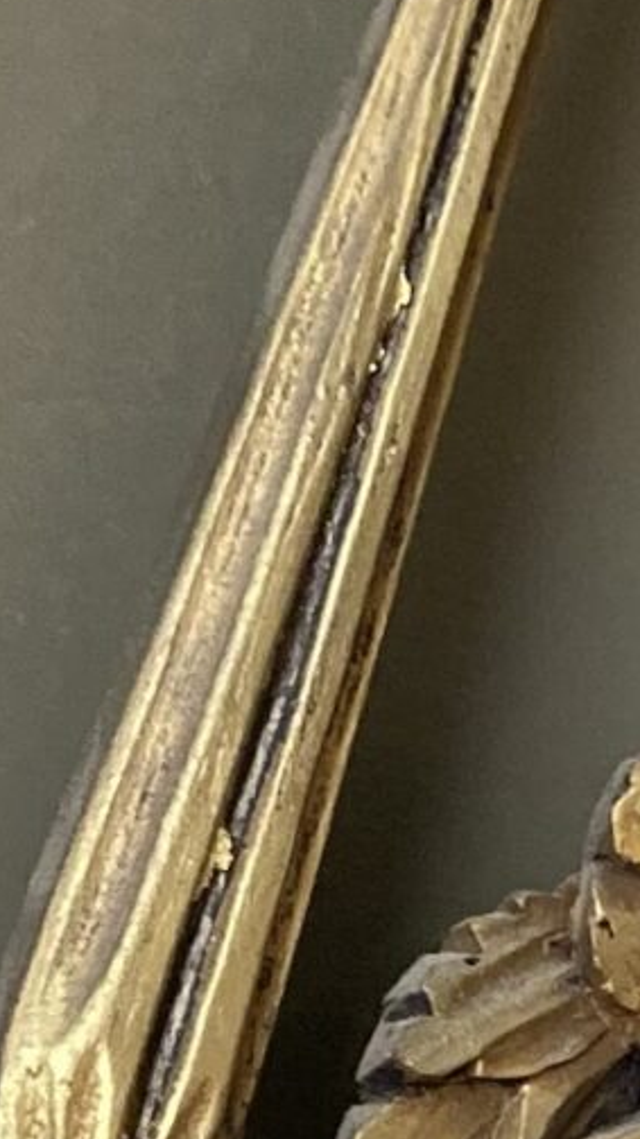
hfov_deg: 8.3
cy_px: 1412
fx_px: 4350
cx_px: 859
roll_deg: +2.2
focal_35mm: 144
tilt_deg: -3.9
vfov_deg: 14.4
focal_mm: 4.25
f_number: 1.8
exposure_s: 1/50
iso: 500
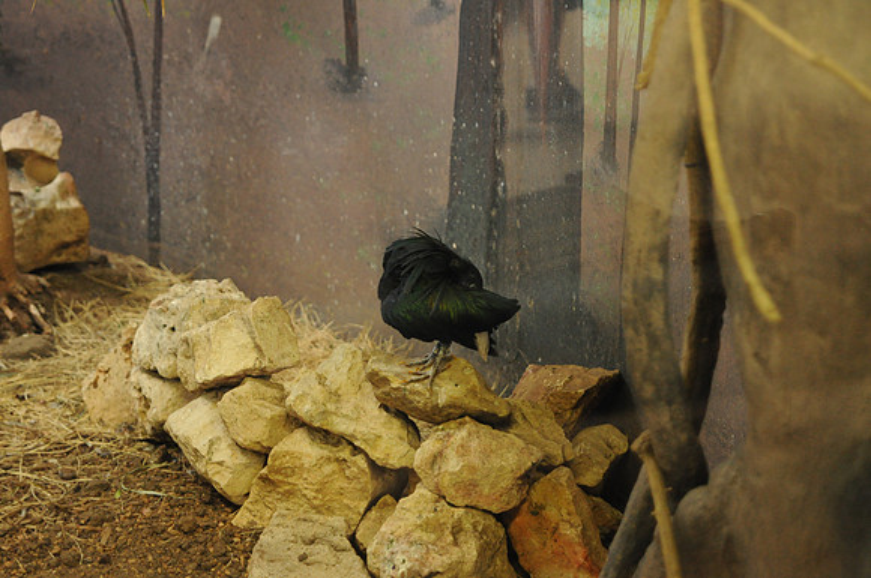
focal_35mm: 105
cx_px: 436
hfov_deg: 19.5
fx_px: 2537
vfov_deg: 13.0
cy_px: 289
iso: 1600
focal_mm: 70
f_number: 2.8
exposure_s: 1/200
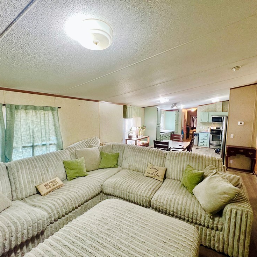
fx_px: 134
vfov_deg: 87.4
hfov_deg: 87.1
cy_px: 129
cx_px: 143
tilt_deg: -4.9
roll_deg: -1.2
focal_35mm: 16
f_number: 1.8
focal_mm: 1.57
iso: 160
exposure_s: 1/60
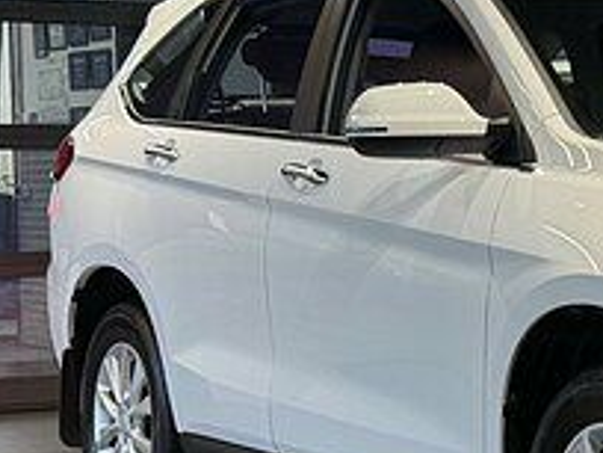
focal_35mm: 129
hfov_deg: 14.7
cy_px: 290
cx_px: 751
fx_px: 2247
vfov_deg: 11.5
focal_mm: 6.76
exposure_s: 1/100
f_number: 1.78
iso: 100
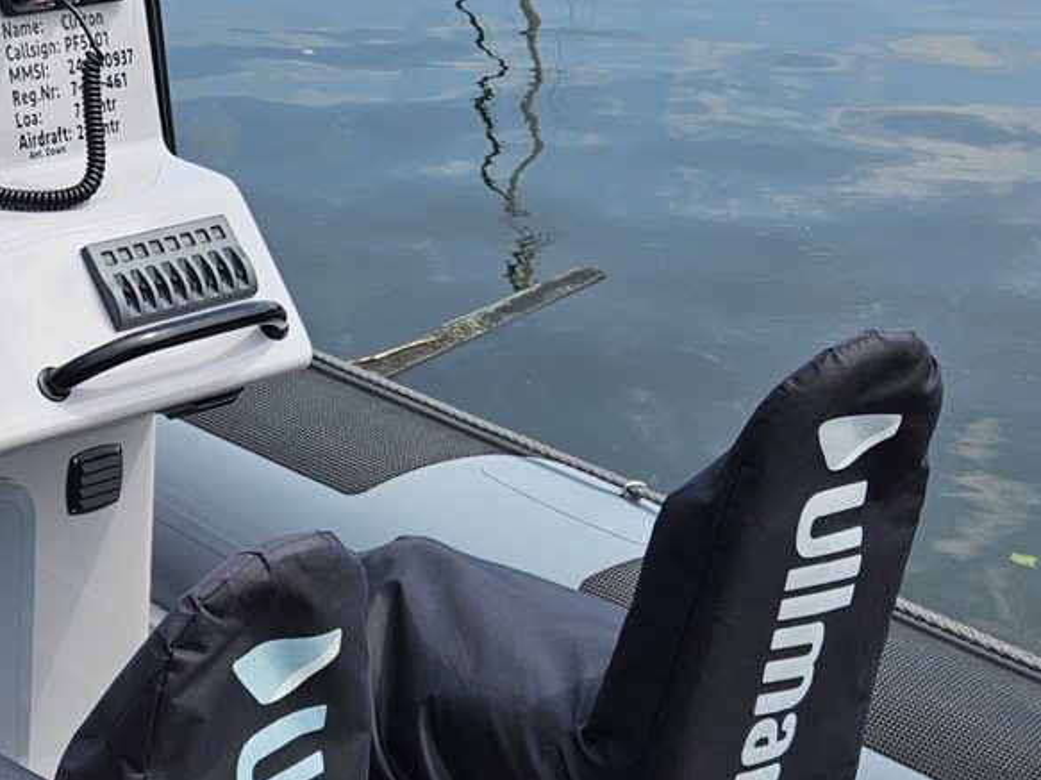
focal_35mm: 71
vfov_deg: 20.7
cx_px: 5
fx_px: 2135
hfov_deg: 26.0
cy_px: 432
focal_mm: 5.4
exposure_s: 1/1232
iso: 25
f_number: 1.8
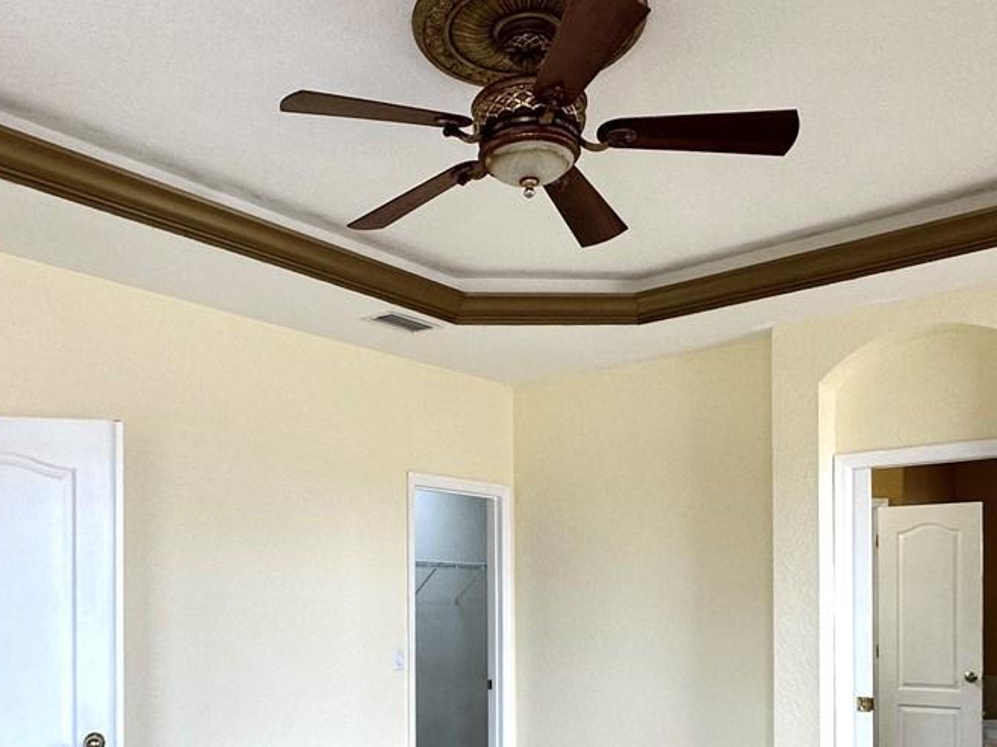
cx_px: 416
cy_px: 568
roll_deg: +0.1
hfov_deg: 53.7
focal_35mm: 34
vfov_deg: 40.5
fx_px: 979
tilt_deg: +2.2
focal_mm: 2.22
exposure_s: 1/120
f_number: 2.2
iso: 100
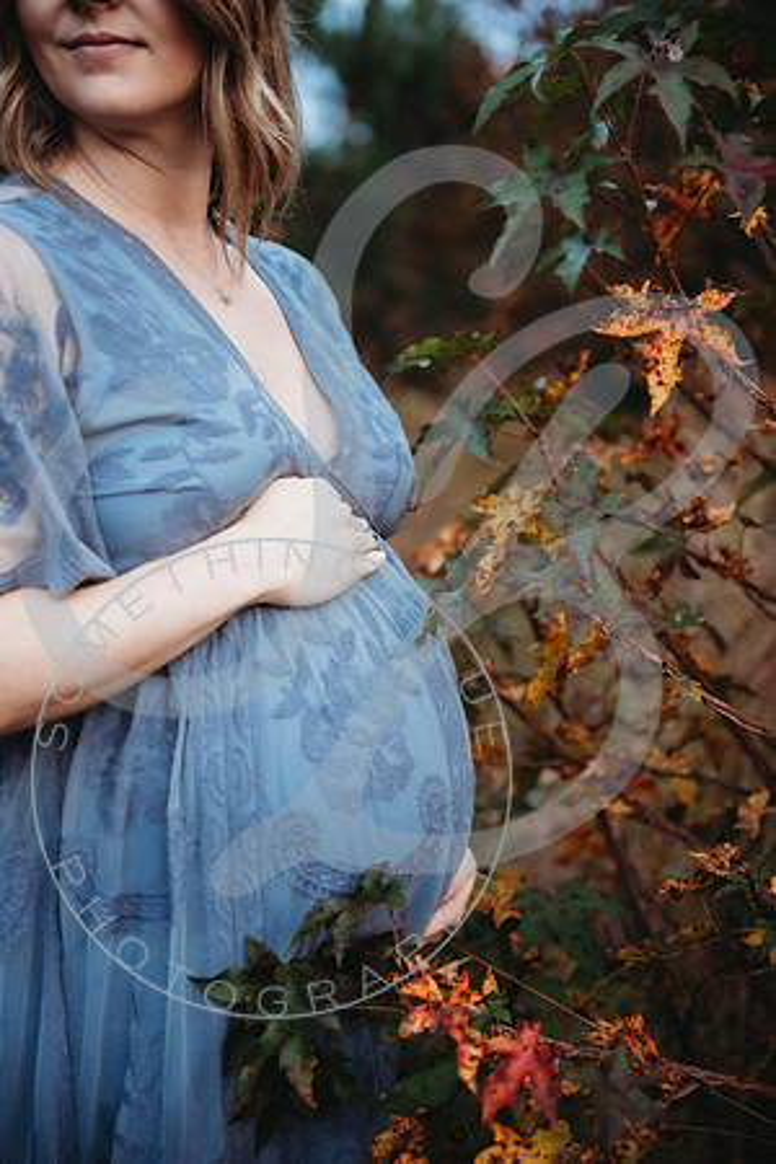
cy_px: 582
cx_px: 388
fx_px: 1811
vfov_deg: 35.6
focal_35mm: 56
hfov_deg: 24.2
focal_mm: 56
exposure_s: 1/250
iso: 400
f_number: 2.8
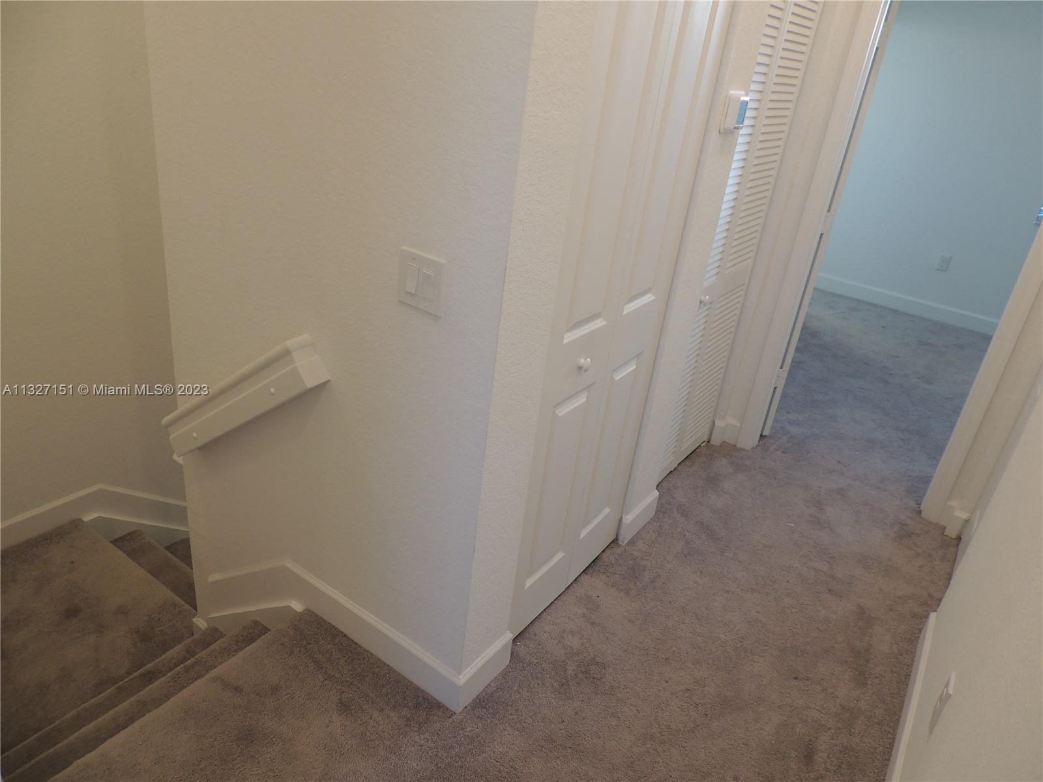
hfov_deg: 71.6
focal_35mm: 24
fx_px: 723
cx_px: 522
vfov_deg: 56.8
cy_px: 391
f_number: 3
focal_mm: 4.3
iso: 100
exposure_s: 1/30
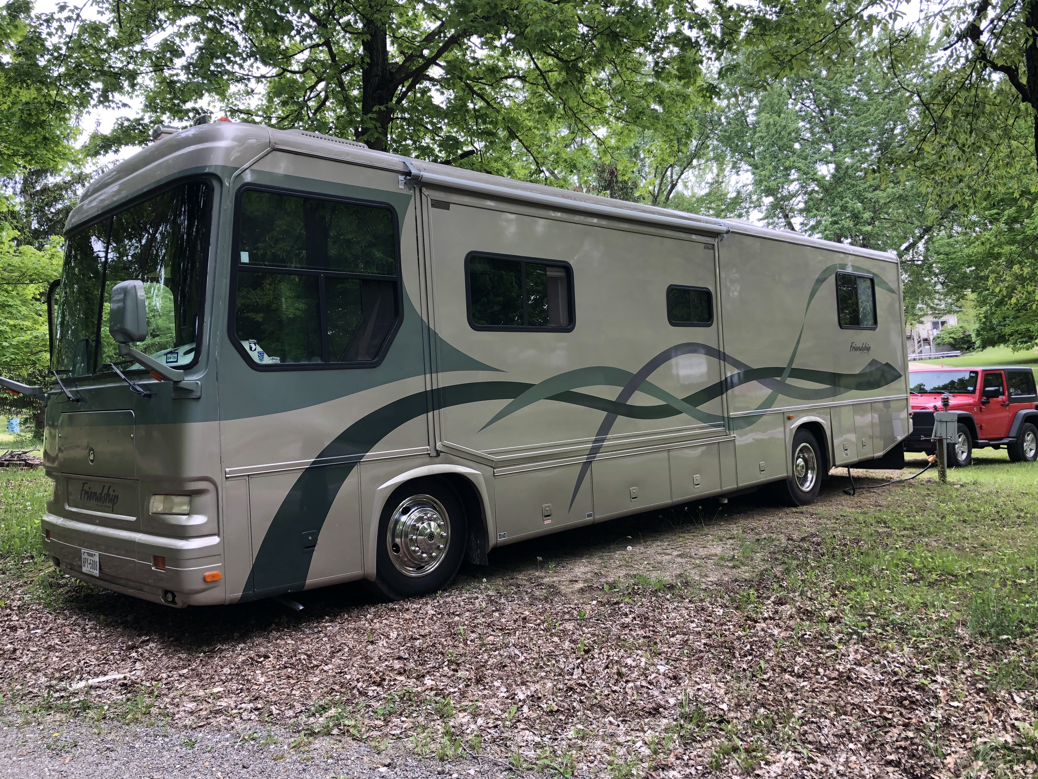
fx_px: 840
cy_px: 390
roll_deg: +4.3
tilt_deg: +1.1
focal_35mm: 28
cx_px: 519
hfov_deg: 63.4
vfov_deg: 49.7
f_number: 1.8
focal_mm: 3.99
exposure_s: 1/120
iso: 32
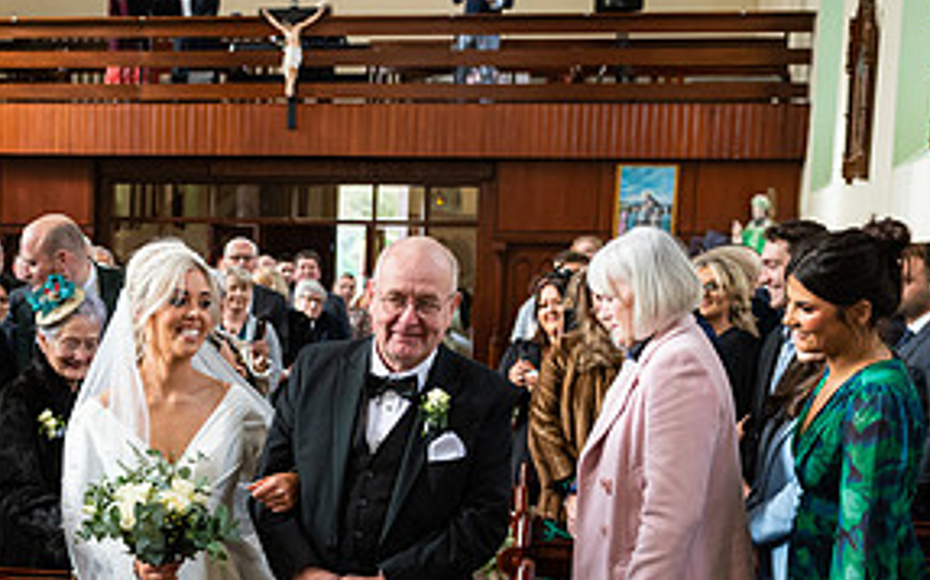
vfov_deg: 18.3
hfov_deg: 28.7
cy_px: 530
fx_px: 1773
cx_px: 175
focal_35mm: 70
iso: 800
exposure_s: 1/160
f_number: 3.5
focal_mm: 34
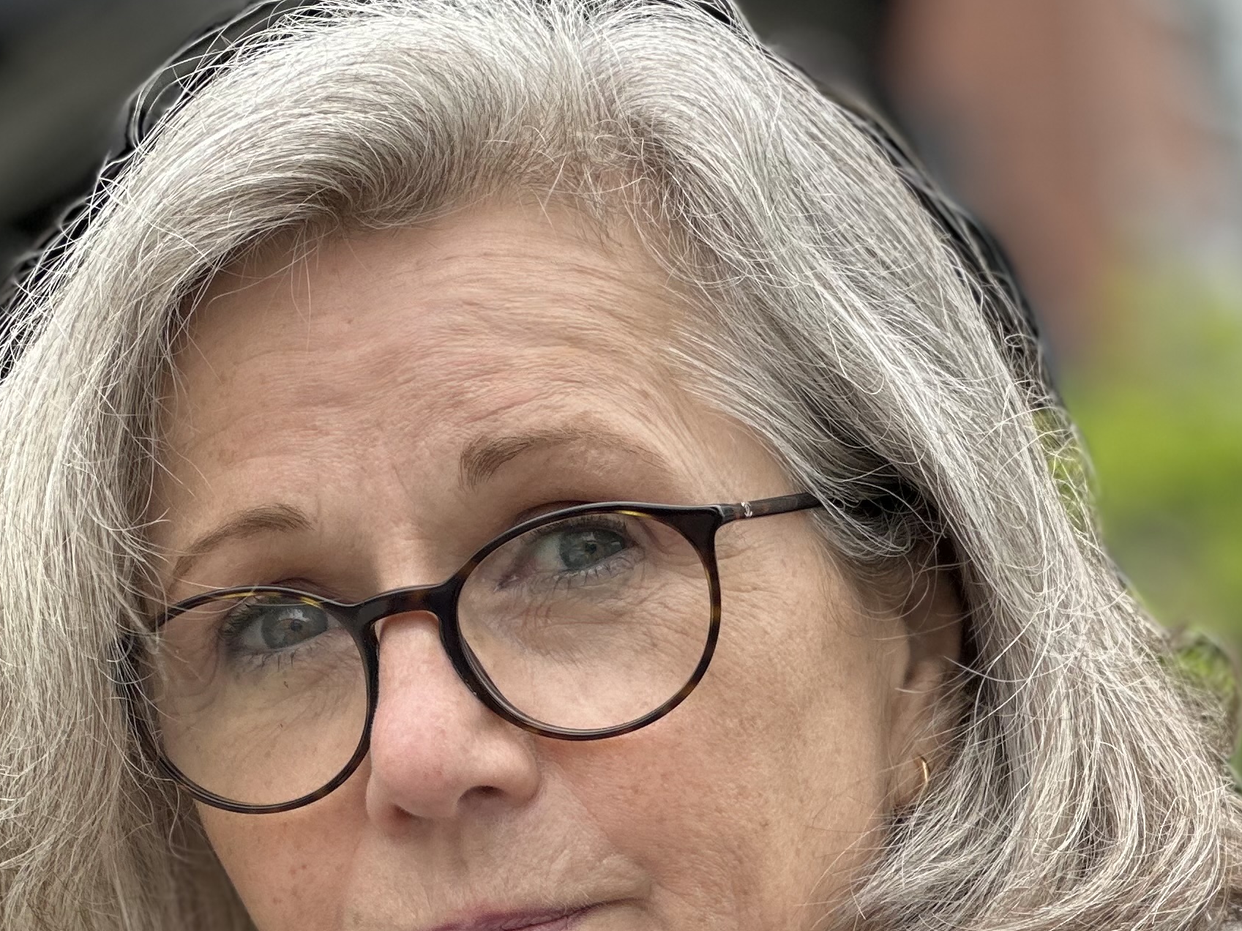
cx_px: 271
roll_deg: +1.7
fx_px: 6565
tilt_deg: +3.4
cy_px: 889
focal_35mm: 183
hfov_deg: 10.8
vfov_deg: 8.1
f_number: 2.8
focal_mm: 9
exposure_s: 1/121
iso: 20
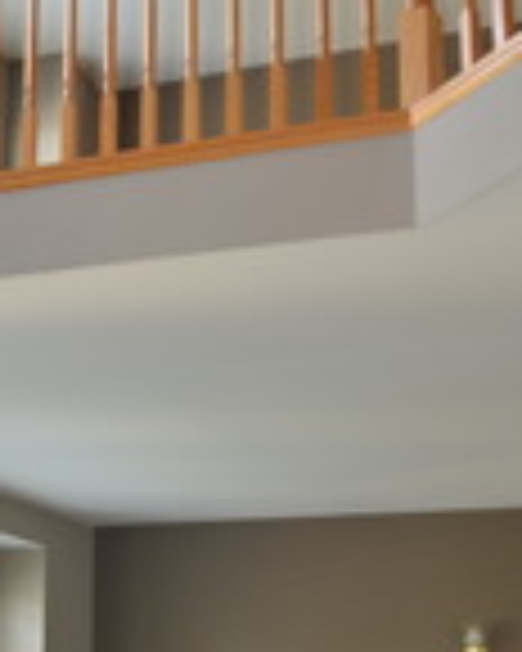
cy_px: 562
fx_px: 1255
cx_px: 68
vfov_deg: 28.2
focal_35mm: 65
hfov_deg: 23.0
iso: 400
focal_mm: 14
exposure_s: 1/80
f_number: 2.8
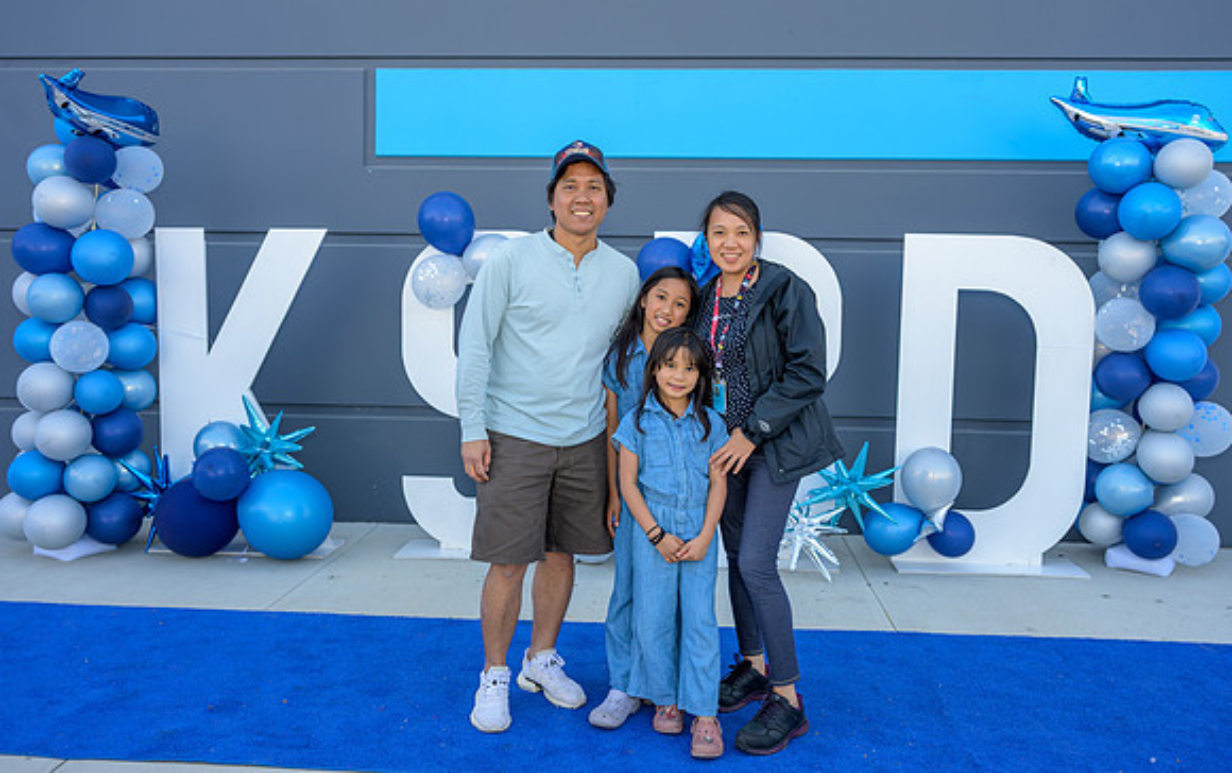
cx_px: 628
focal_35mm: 31
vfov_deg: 41.0
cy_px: 354
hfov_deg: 61.6
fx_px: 1034
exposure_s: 1/200
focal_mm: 29
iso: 100
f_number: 4
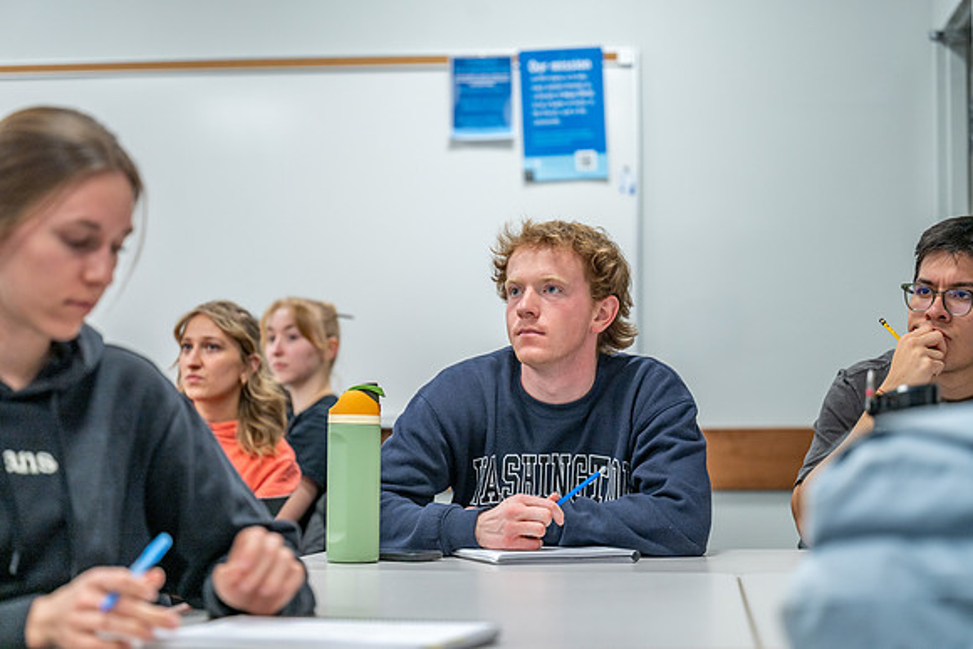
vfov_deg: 17.3
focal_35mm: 79
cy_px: 324
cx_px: 486
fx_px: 2136
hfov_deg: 25.7
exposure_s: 1/125
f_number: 2.8
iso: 500
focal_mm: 79
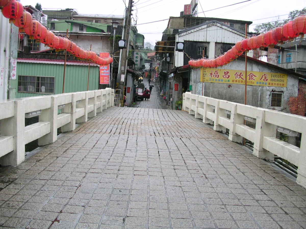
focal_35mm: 37
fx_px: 327
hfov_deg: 50.1
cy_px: 114
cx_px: 153
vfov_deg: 38.7
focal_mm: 5.6
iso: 100
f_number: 2.7
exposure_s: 1/31.2
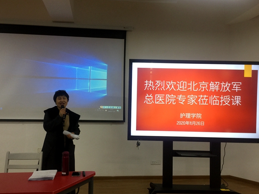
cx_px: 117
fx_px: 247
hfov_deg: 55.3
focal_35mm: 33
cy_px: 103
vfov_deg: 42.9
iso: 50
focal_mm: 4.15
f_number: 2.2
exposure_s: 1/33
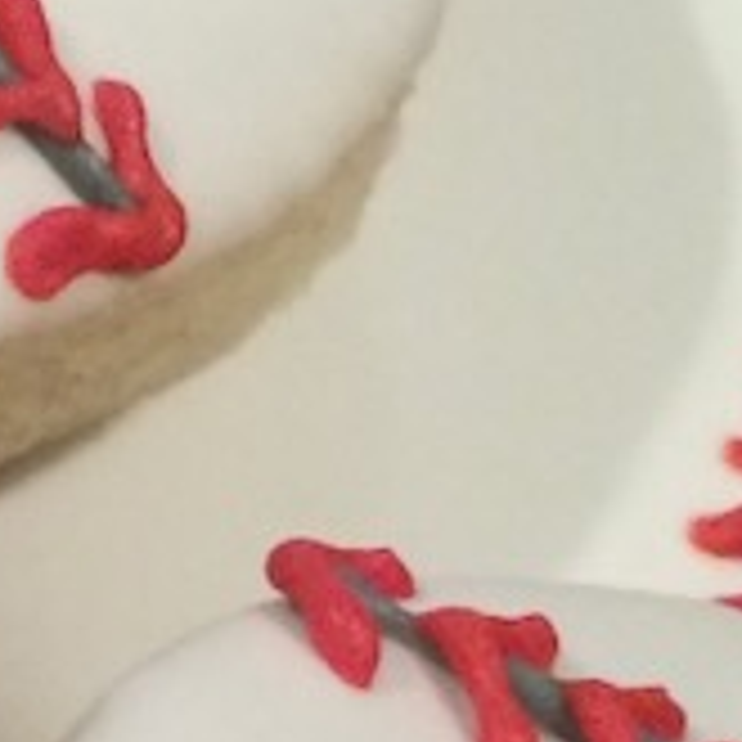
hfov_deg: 7.8
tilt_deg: -53.3
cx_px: -1363
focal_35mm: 199
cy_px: 841
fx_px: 4826
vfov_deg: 8.7
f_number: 2.2
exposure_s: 1/30
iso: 200
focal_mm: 4.15
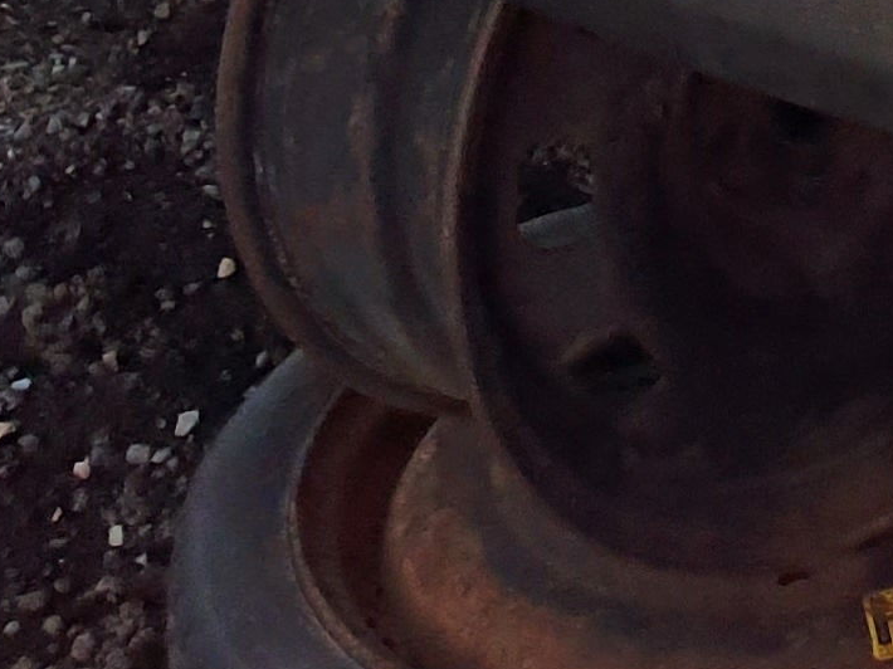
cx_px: 1916
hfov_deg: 11.1
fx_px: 4049
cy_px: -1229
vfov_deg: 8.2
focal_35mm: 157
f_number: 1.9
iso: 40
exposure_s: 1/1412
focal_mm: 3.58
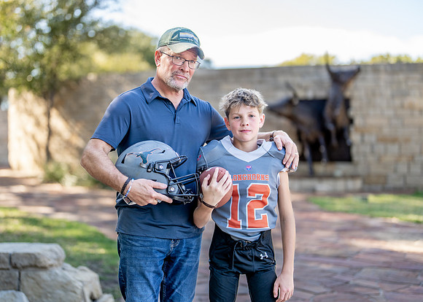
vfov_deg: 25.2
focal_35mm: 56
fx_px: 675
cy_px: 142
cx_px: 201
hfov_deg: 34.8
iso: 100
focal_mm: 50
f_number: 1.2
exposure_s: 1/1000
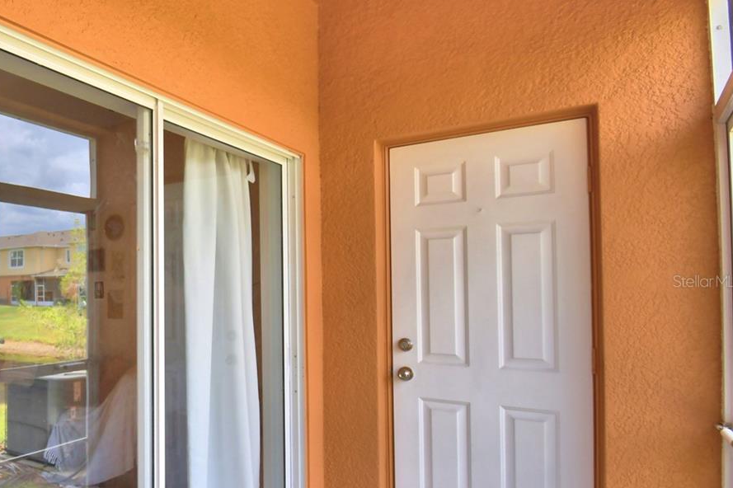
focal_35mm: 27
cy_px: 281
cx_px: 87
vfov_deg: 47.7
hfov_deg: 58.6
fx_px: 550
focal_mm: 10
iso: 200
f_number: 4.5
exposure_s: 1/320
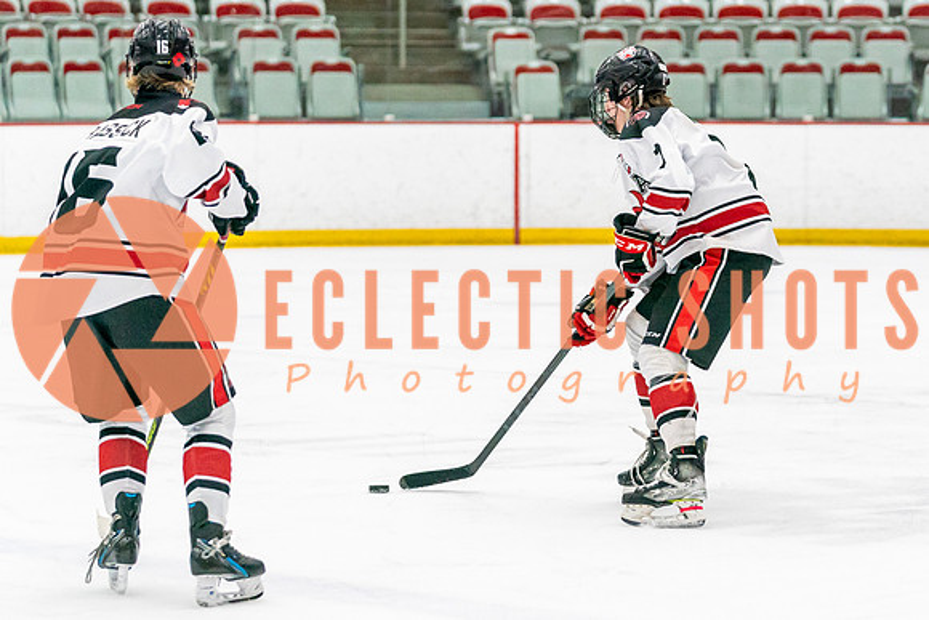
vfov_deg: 8.2
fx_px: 4323
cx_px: 573
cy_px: 339
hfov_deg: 12.3
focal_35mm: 167
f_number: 2.8
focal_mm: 97
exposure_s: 1/1250
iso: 3200
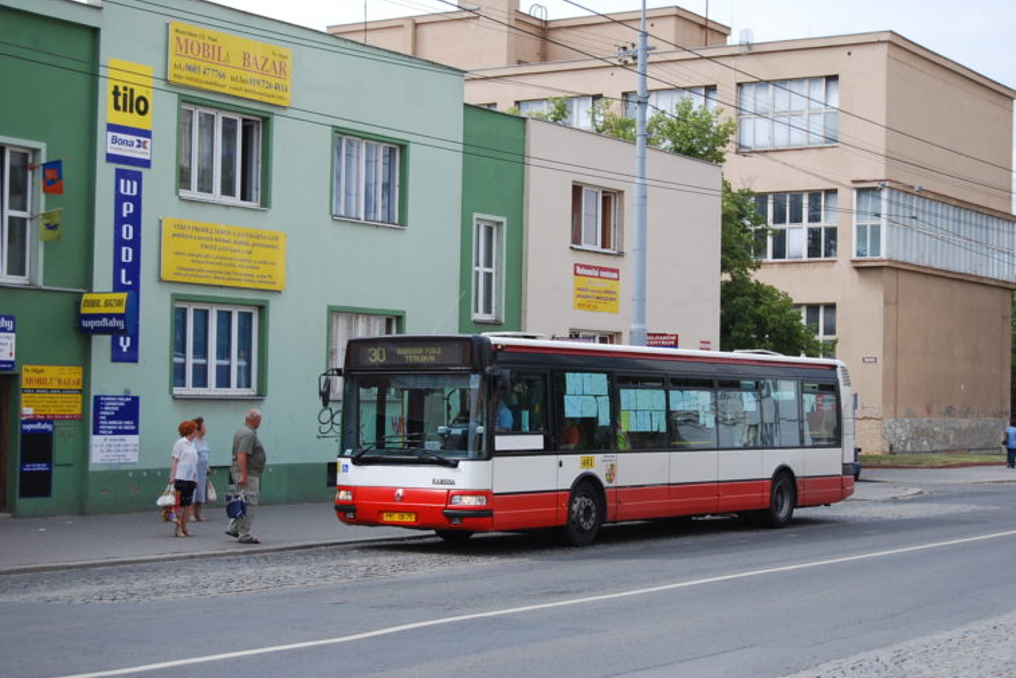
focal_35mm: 64
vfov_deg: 21.3
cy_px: 340
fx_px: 1806
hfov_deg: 31.4
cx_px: 509
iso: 200
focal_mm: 42
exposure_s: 1/640
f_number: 5.3
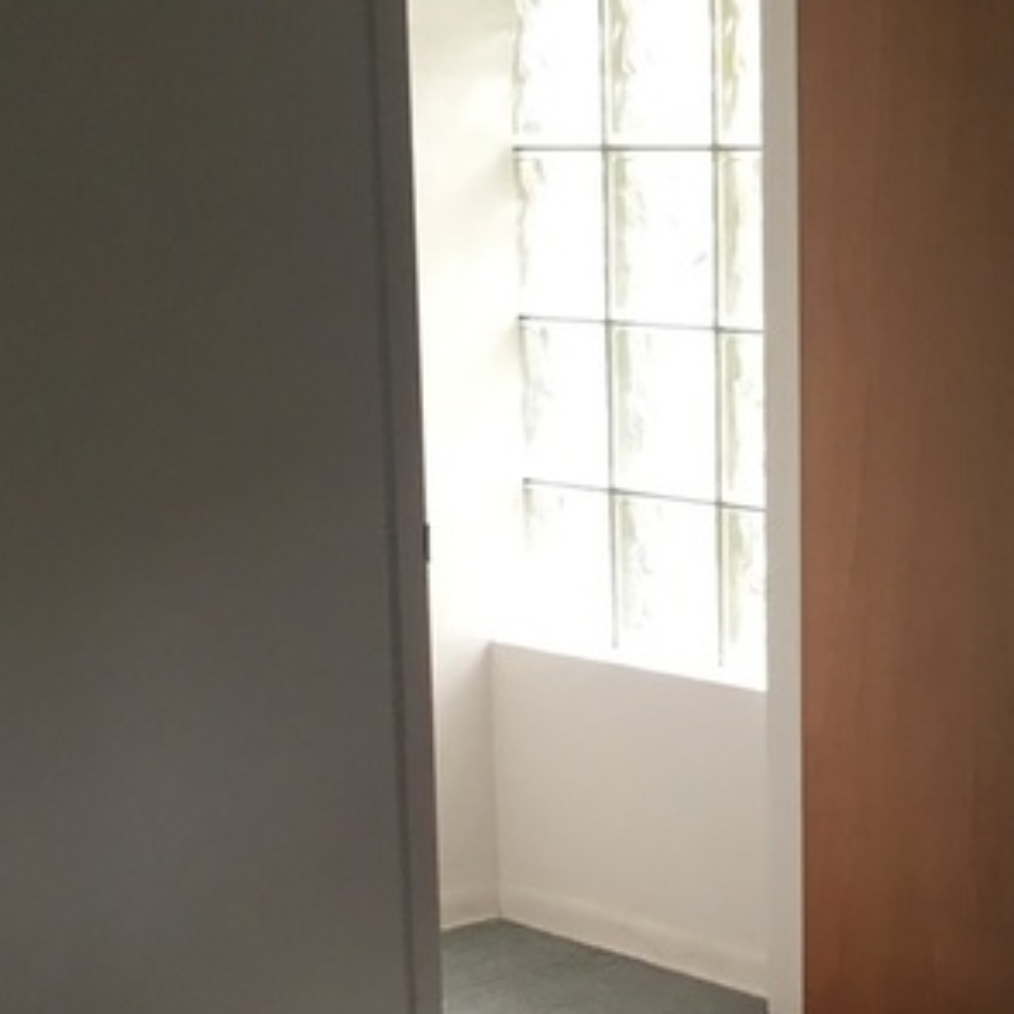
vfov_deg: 18.2
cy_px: 932
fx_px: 3115
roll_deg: -0.1
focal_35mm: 94
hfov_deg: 18.4
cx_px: 773
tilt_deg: -14.3
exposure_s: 1/30
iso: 25
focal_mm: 4.15
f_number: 2.2
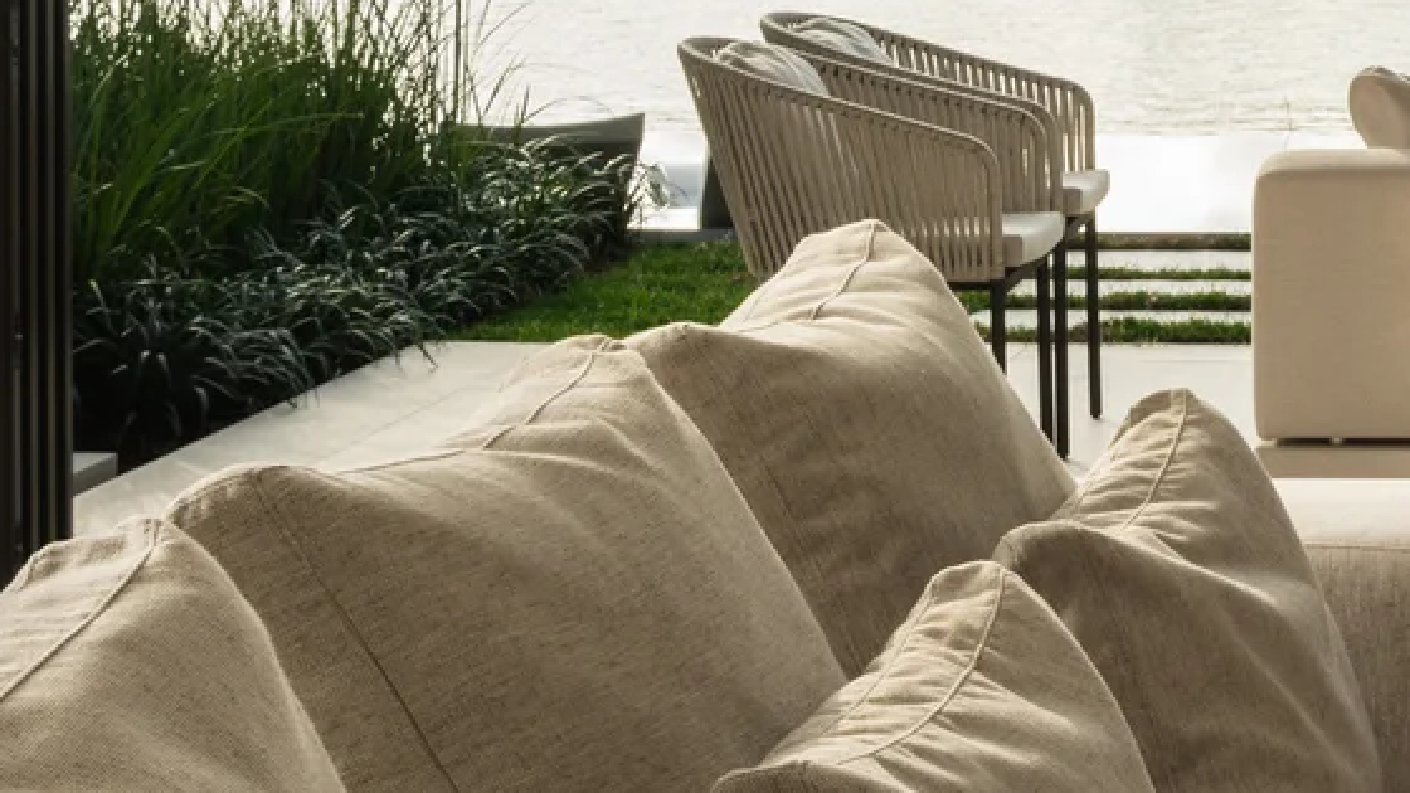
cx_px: 1715
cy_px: -142
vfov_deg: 10.4
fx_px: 4300
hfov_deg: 17.7
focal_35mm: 115
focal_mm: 24
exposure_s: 1/160
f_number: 10
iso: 250
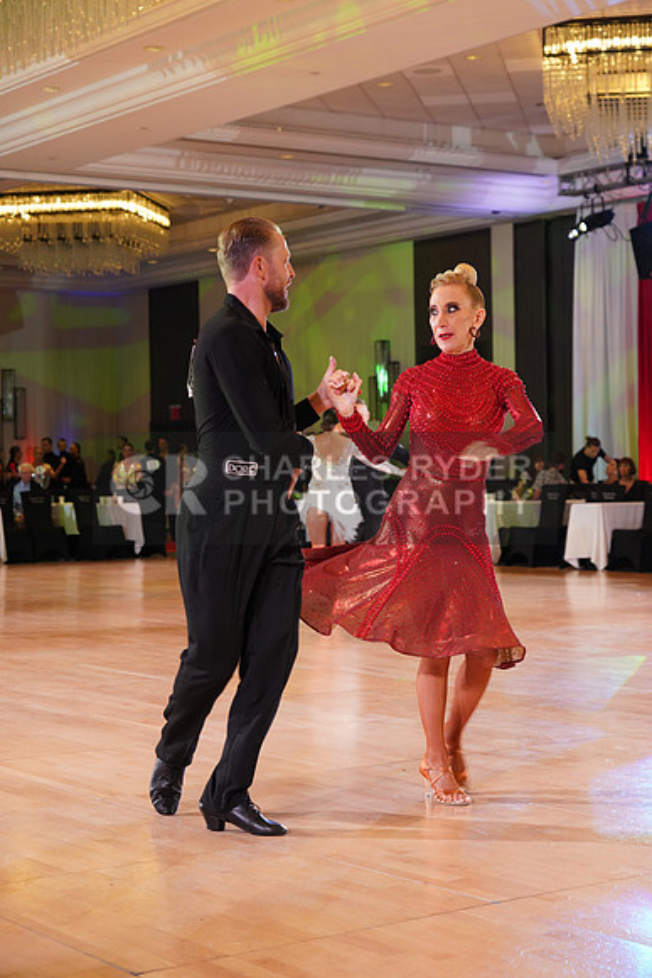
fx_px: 1765
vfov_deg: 31.0
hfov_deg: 20.9
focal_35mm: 65
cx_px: 326
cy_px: 489
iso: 1600
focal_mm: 65
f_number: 5
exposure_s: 1/160
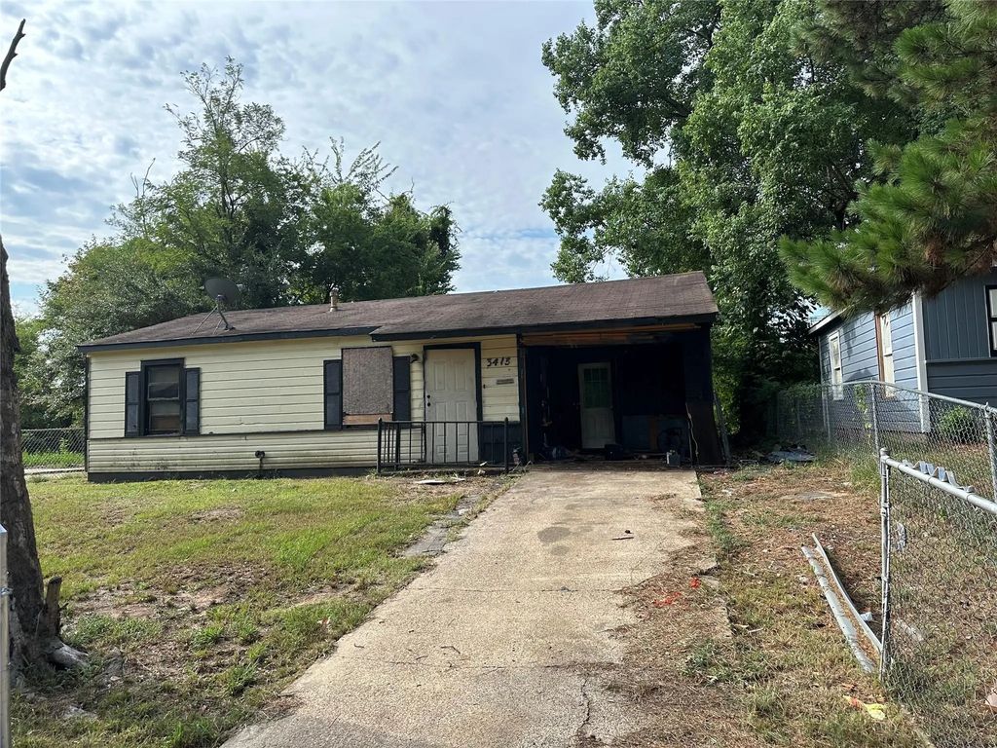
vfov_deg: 56.8
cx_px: 498
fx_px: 691
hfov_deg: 71.6
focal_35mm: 24
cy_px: 374
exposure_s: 1/2469
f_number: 1.78
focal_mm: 6.86
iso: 80
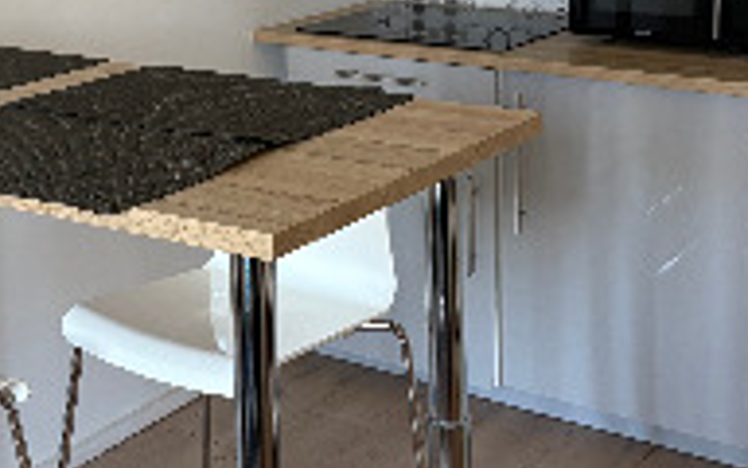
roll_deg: +0.8
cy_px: 4
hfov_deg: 29.3
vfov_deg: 18.4
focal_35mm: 69
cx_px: 187
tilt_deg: -6.8
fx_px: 1407
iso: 200
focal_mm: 5.96
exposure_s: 1/60
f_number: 1.6
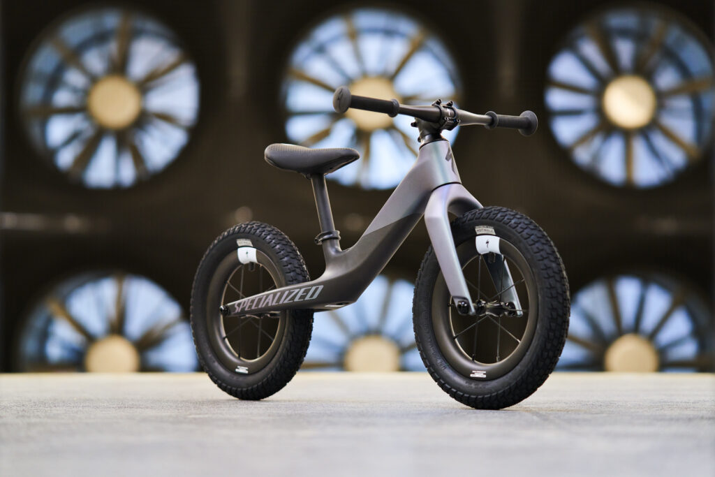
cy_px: 238
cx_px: 358
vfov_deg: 14.9
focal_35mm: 92
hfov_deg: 22.1
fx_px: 1827
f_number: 2.8
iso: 1000
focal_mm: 92
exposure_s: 1/100
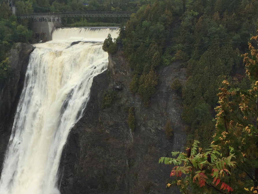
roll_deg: +0.3
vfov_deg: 28.0
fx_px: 388
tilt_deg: -9.8
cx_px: 69
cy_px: 93
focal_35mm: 52
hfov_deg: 36.1
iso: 32
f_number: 2.2
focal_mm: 4.15
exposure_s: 1/347
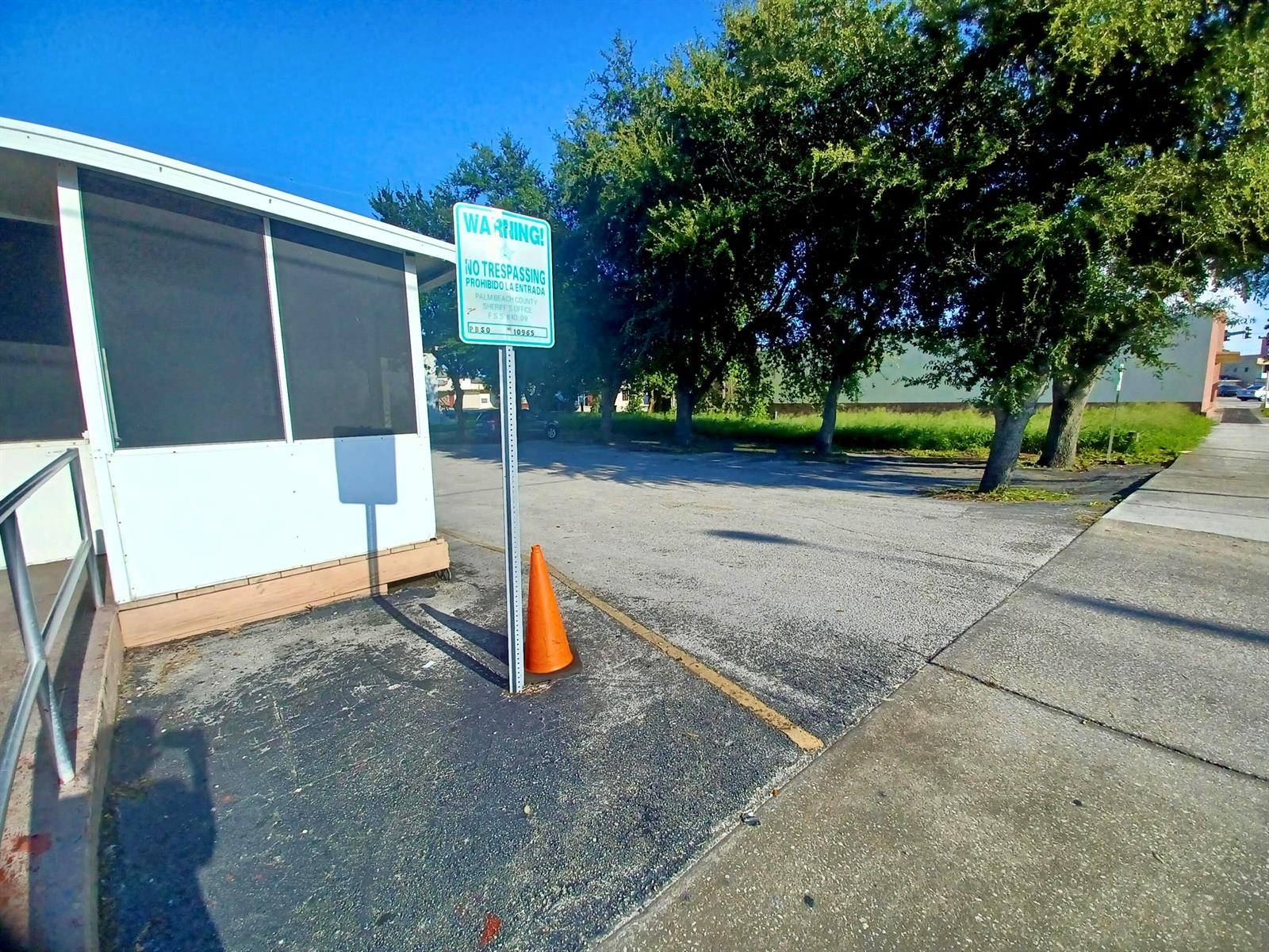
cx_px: 634
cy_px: 476
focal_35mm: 13
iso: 40
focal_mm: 1.42
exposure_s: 1/1644
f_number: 2.2
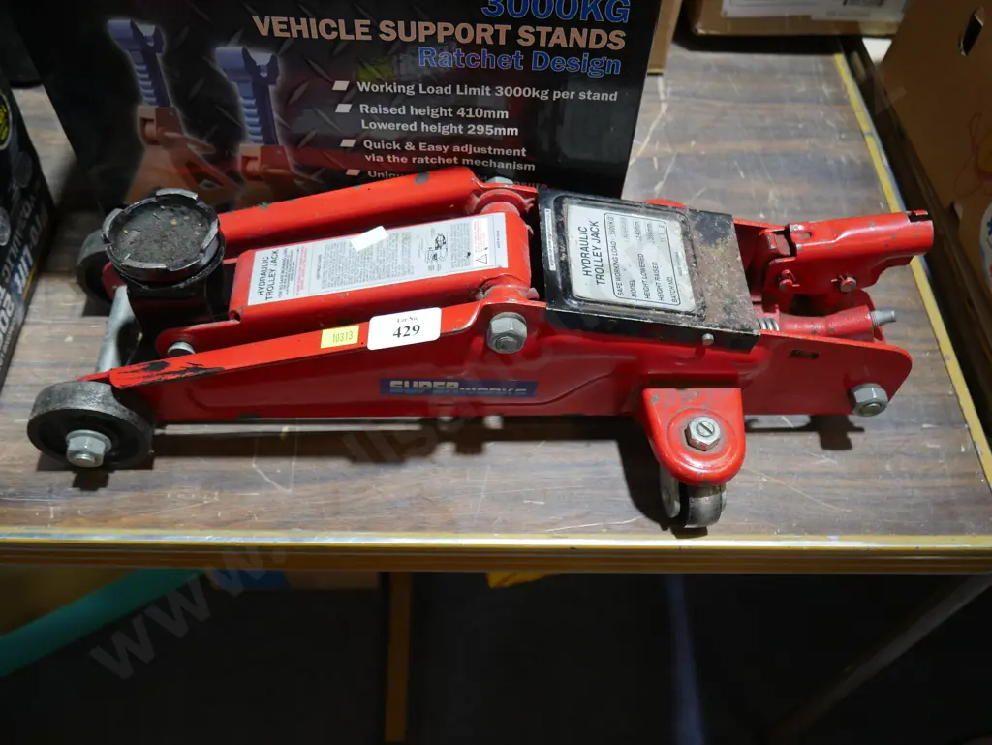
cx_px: 496
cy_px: 372
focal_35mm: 32
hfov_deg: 56.8
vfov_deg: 44.2
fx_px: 917
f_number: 3.6
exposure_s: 1/60
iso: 320
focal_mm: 16
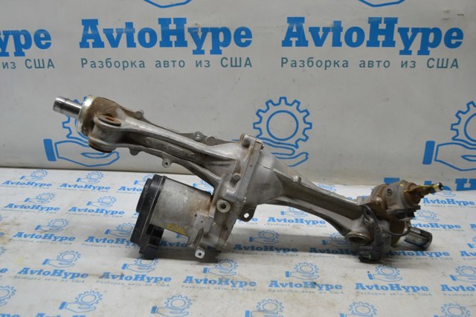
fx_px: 476
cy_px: 158
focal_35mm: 36
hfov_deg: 53.2
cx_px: 238
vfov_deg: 36.8
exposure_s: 1/100
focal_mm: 24
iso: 400
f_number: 5
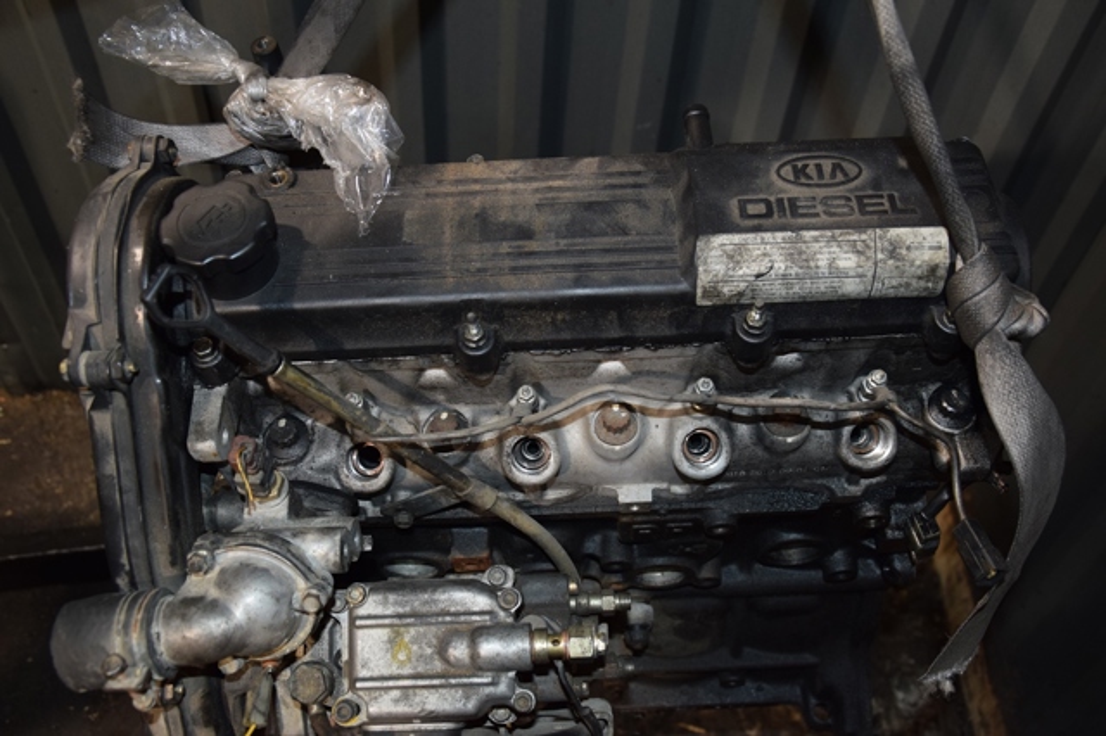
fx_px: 1013
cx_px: 553
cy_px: 368
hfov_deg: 57.2
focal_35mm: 33
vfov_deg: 39.9
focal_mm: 22
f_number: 5
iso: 800
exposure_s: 1/60
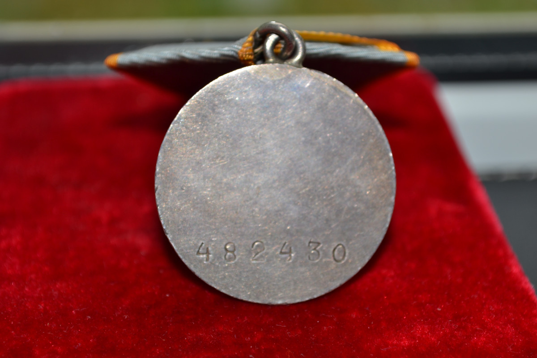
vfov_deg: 16.6
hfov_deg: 24.6
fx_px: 1231
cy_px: 179
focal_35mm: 82
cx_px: 268
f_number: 8
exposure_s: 1/60
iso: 100
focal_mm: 55
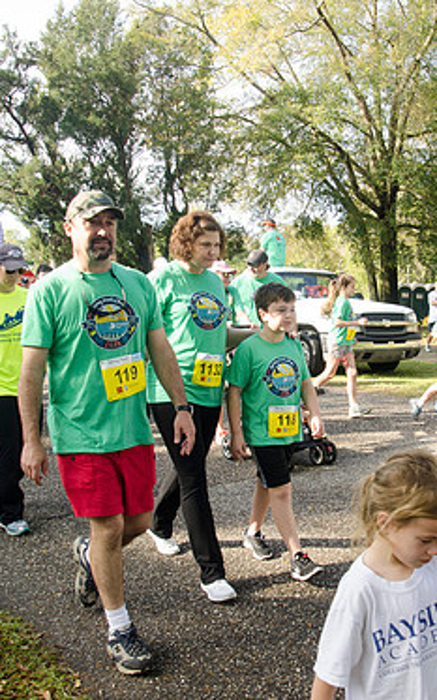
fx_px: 724
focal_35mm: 38
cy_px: 357
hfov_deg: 33.0
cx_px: 321
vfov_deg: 51.5
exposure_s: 1/400
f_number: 6.3
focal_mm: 16
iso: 640
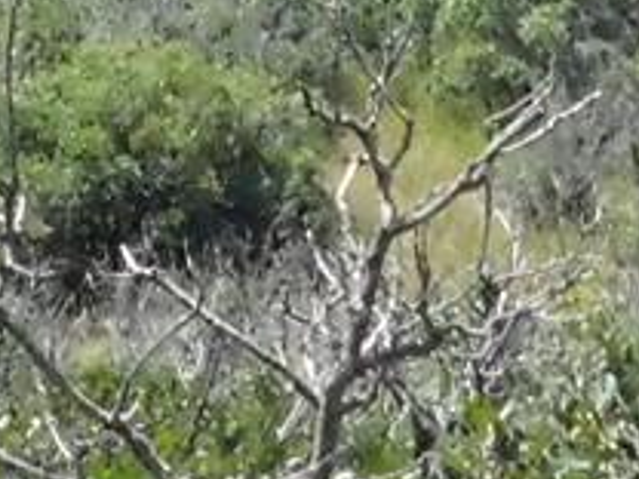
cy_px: -734
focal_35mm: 177
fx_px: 3267
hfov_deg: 11.0
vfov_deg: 7.7
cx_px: -86
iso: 800
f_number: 6
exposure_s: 1/1500
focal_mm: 4
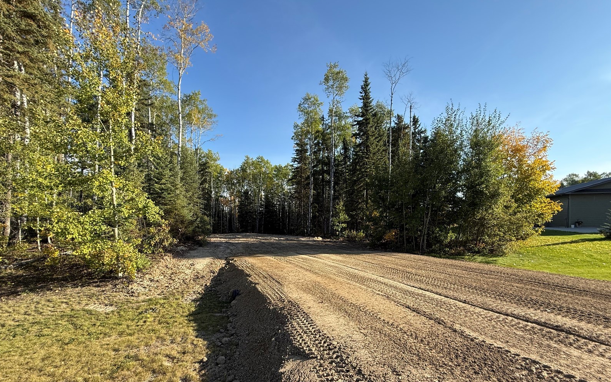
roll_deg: +0.6
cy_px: 222
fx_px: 250
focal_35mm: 15
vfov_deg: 74.3
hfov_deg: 101.5
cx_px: 308
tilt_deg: +0.4
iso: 50
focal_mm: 2.22
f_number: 2.2
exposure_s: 1/651
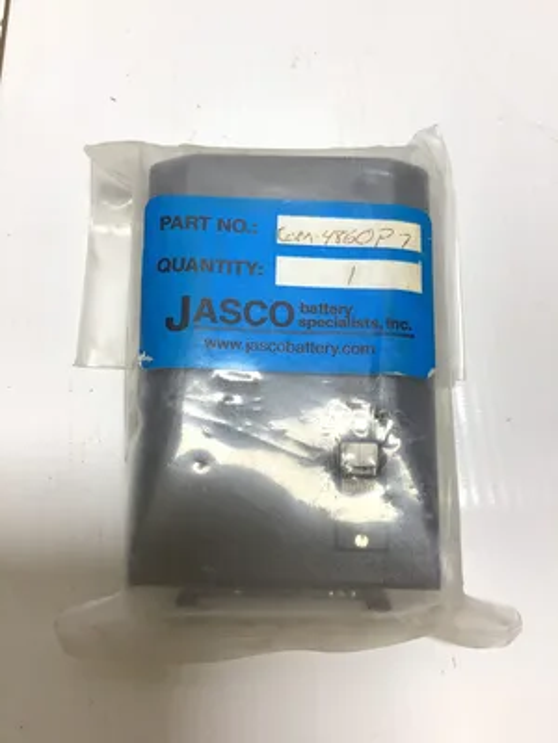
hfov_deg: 45.4
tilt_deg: -76.9
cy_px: 372
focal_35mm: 31
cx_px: 279
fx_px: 666
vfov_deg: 58.4
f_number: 2.4
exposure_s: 1/130
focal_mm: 3.3
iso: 25
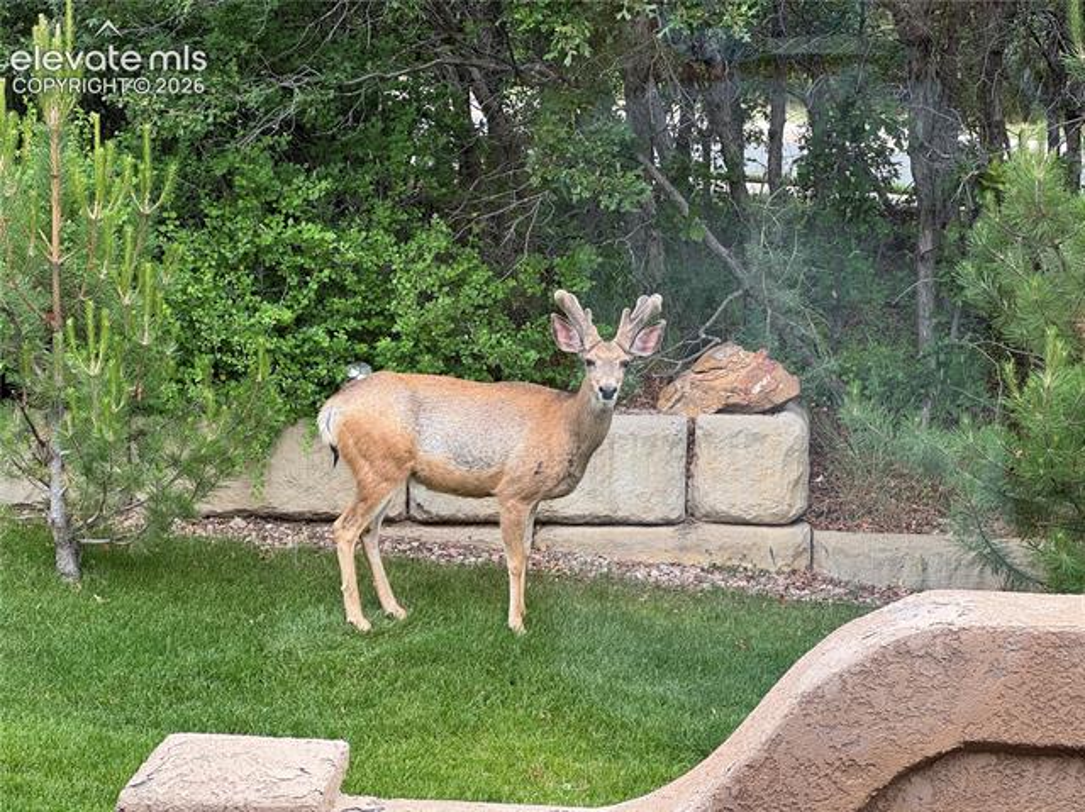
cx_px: 542
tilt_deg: -9.1
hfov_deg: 25.4
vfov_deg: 19.1
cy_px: 406
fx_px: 2412
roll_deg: -1.0
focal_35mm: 77
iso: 32
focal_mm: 9
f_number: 2.8
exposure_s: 1/99
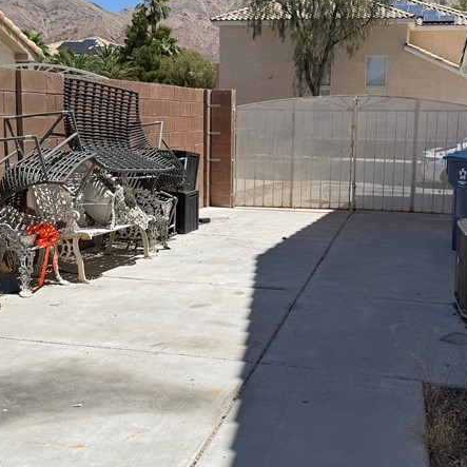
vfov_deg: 34.7
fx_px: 748
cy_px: 214
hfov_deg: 34.6
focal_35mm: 49
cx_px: 262
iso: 80
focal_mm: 6.76
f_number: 1.78
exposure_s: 1/7353
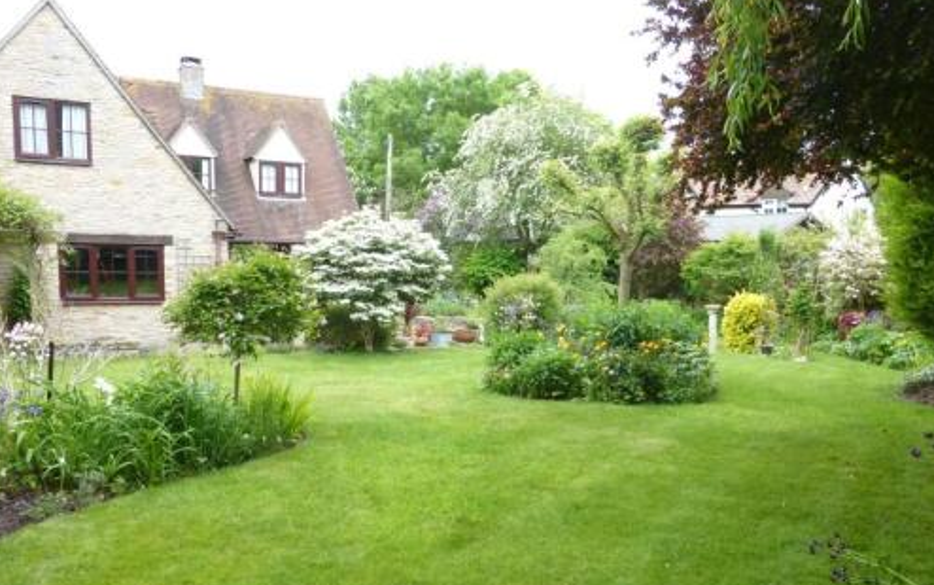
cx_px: 443
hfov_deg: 62.8
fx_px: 764
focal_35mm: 30
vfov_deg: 41.6
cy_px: 361
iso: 100
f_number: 3.3
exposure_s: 1/125
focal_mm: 4.3
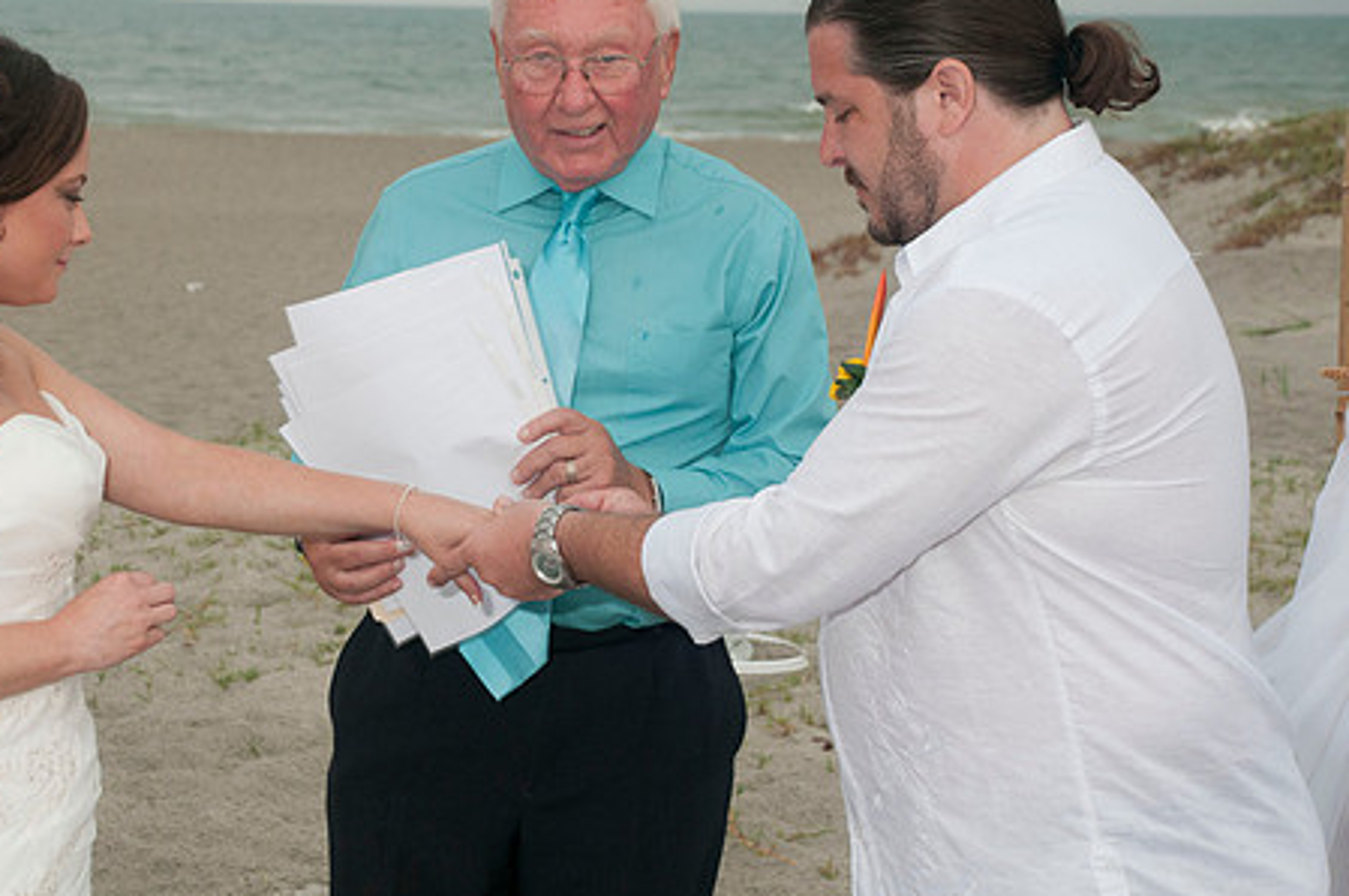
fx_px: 3480
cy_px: 365
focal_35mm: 93
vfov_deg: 14.7
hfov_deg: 21.9
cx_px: 514
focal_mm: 48
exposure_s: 1/100
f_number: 5.6
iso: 400
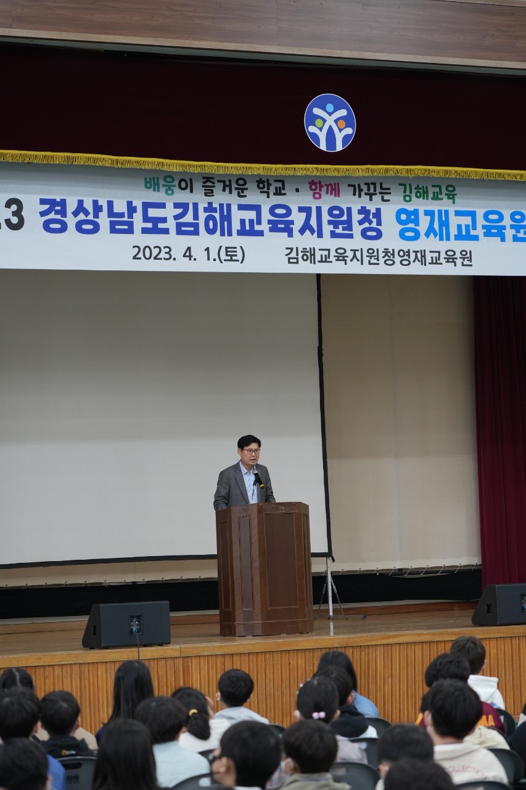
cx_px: 263
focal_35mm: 100
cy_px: 395
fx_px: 2192
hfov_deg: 13.7
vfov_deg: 20.4
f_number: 4.5
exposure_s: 1/161
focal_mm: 100
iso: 1250
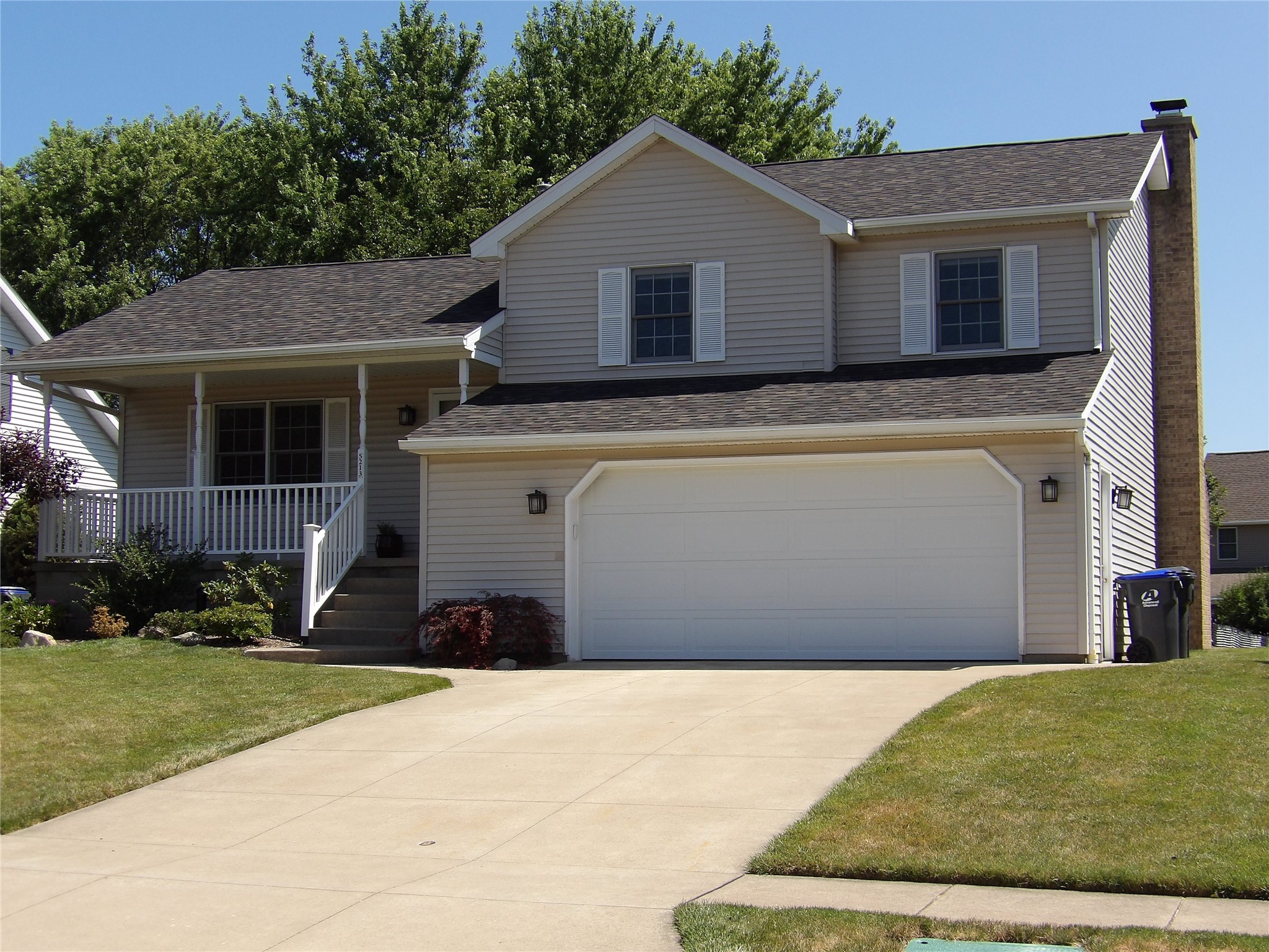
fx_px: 1943
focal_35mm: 53
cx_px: 634
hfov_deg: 36.2
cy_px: 476
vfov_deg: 27.5
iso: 100
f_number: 3.9
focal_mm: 9.5
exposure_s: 1/663
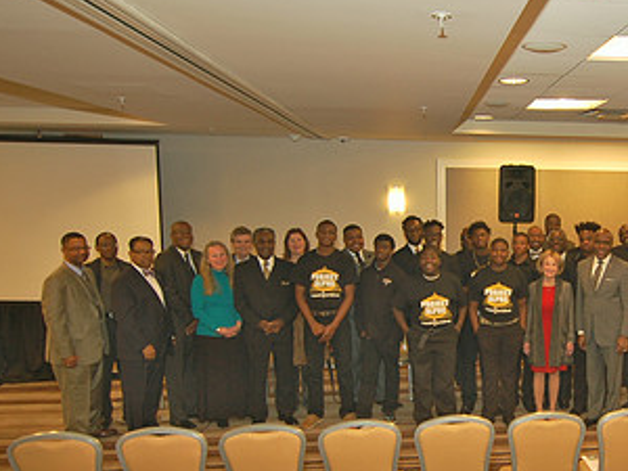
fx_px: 708
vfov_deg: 36.5
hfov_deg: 44.7
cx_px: 532
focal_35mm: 39
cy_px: 308
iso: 200
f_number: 2.8
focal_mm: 14
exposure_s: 1/80
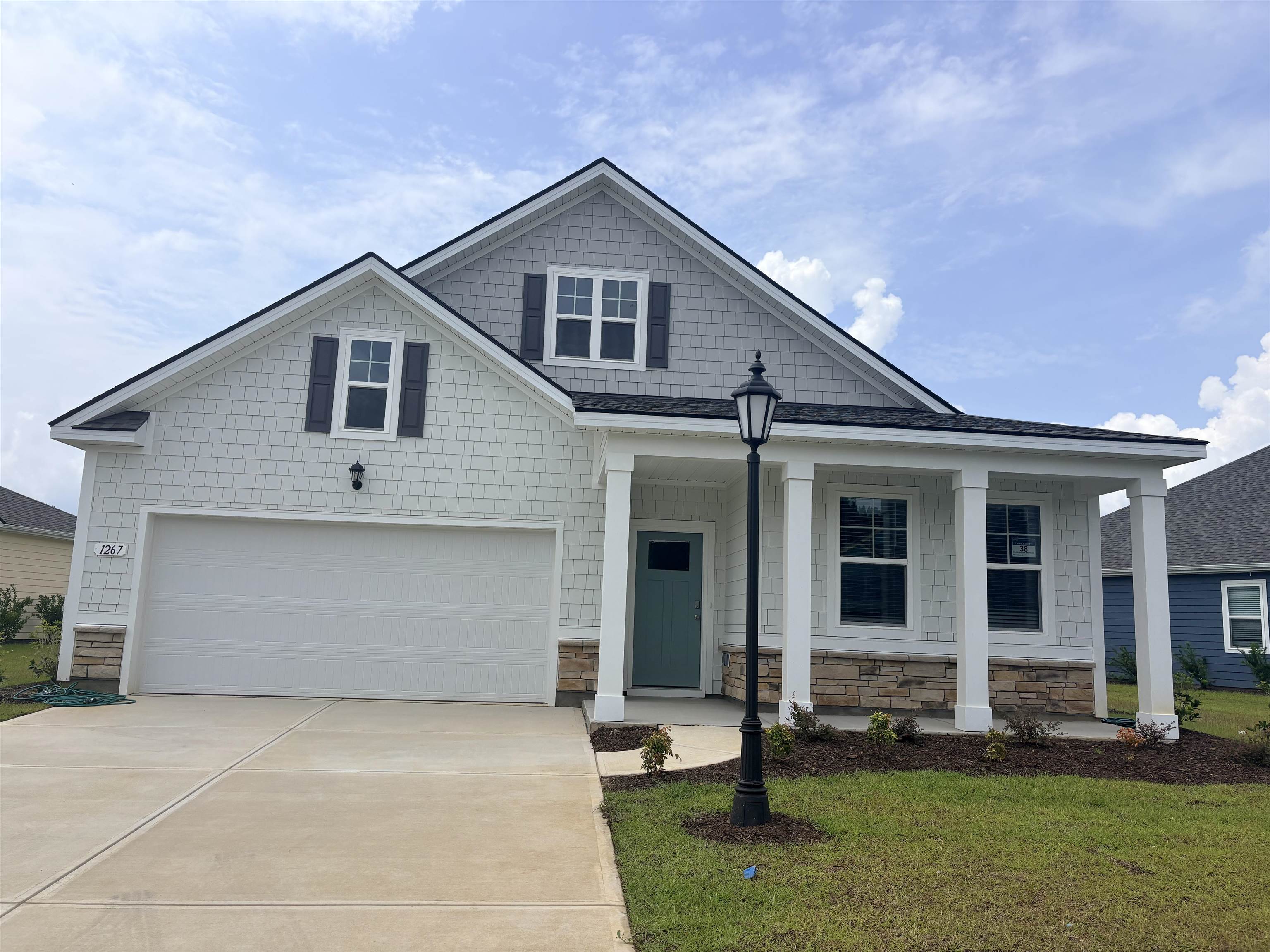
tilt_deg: +9.6
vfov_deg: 53.1
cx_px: 635
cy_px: 476
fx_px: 954
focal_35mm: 26
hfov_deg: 67.3
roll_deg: -1.9
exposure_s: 1/6993
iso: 50
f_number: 1.6
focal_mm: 5.96
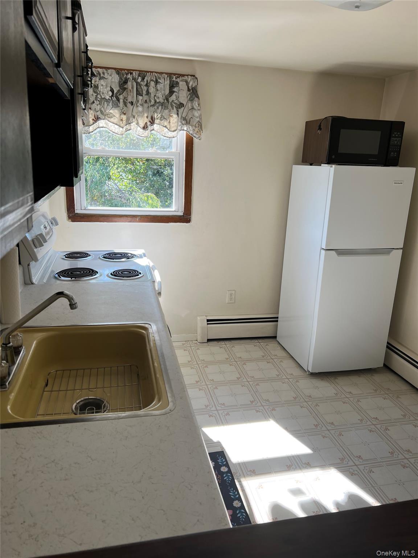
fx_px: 419
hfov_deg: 53.1
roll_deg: -2.0
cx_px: 209
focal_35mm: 26
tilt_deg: -15.8
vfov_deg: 67.3
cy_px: 279
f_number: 1.5
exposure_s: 1/233
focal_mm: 5.7
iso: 40
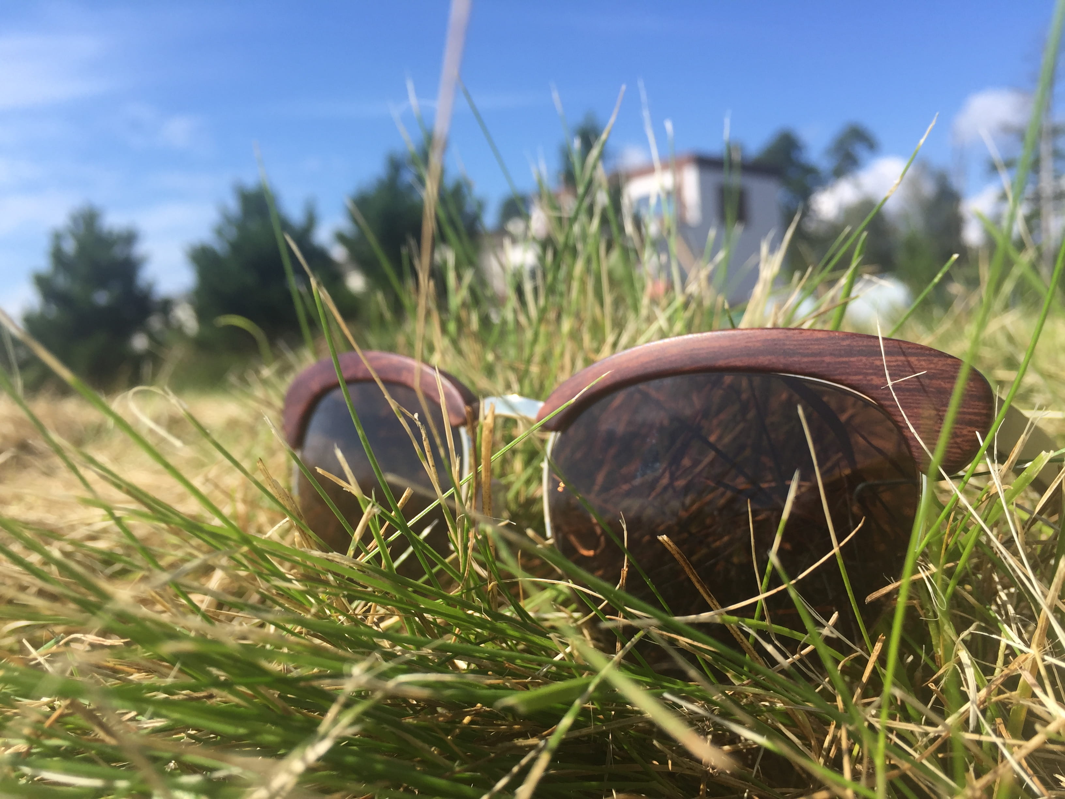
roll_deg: +2.5
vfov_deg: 48.2
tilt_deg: -1.4
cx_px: 532
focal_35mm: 29
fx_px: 892
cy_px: 400
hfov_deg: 61.7
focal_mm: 4.15
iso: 32
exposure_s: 1/1099
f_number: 2.2
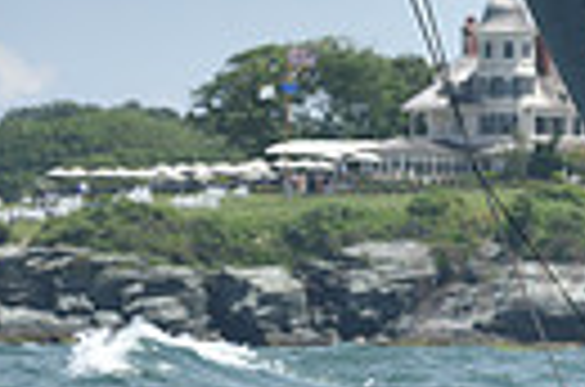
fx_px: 9434
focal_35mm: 582
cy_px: 389
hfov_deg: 3.5
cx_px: 1274
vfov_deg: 2.3
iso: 250
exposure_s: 1/1250
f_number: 7.1
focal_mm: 130
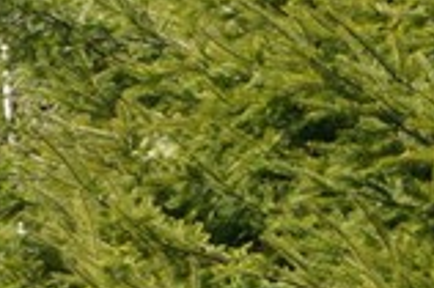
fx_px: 3721
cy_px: 608
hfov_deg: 6.1
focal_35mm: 309
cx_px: -968
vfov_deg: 4.4
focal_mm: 30
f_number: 8
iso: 100
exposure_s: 1/80
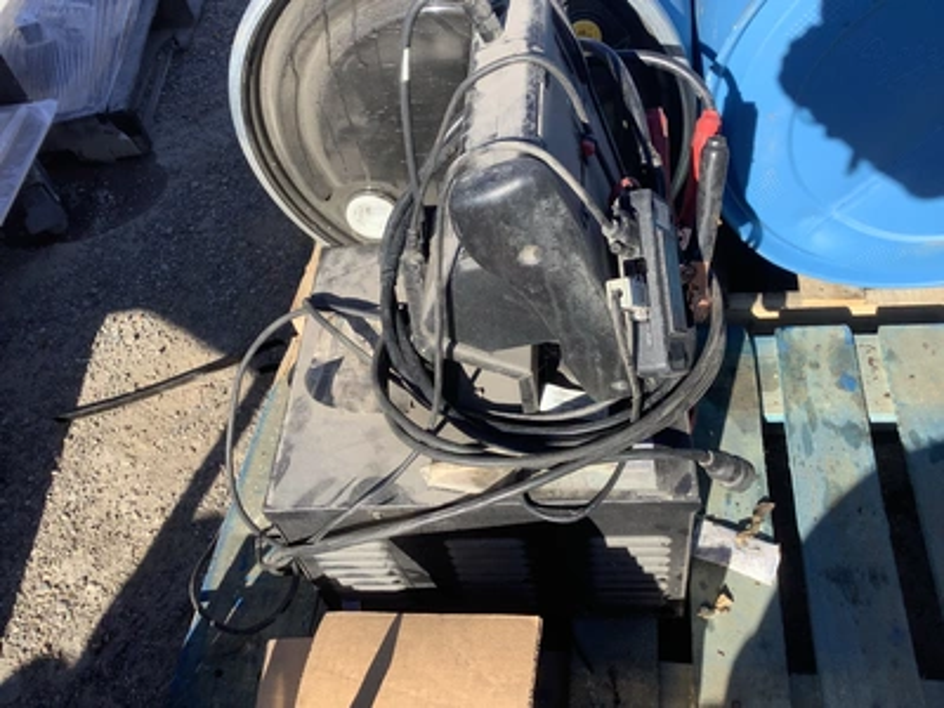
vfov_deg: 45.4
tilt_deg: -50.2
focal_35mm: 31
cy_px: 354
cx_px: 472
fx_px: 845
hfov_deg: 58.4
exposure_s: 1/590
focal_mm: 3.3
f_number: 2.4
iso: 25
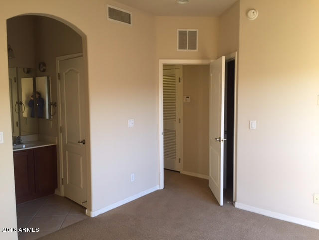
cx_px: 160
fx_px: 267
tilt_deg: -6.9
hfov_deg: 61.7
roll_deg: +0.6
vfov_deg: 48.2
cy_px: 120
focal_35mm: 29
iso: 64
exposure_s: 1/30
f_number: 2.2
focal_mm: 4.15
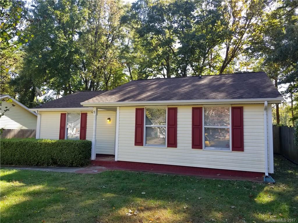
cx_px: 149
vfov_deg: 53.1
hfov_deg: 67.3
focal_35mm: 26
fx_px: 224
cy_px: 112
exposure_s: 1/344
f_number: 1.7
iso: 50
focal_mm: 4.25
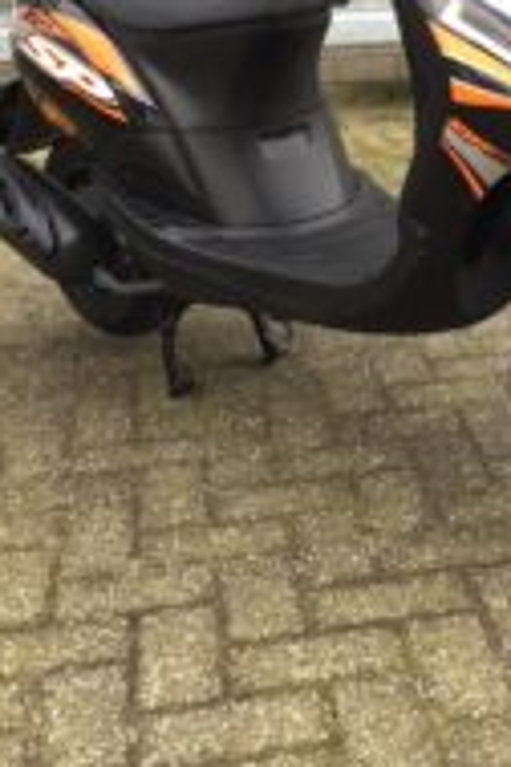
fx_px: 1363
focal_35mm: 64
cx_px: 410
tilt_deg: -11.5
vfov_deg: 30.7
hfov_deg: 21.0
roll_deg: +0.5
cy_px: 158
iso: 50
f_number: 2.2
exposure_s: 1/100
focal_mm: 4.15
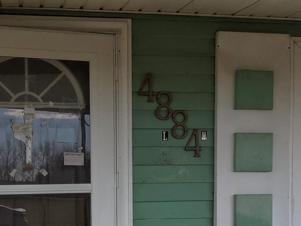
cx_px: 108
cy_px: 197
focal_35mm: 63
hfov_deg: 30.6
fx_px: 548
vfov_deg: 22.8
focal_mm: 4.38
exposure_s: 1/3344
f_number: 1.73
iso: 65
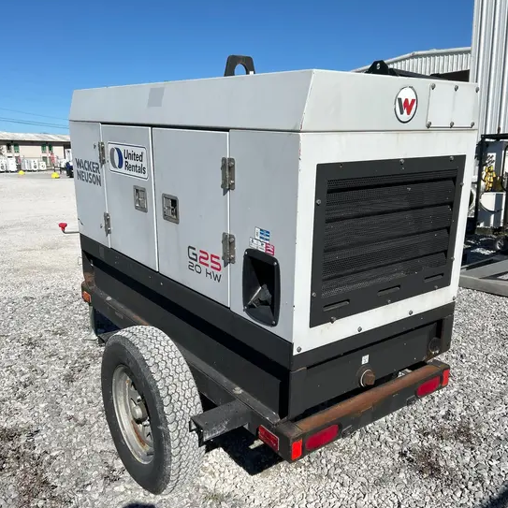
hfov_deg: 52.5
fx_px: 515
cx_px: 256
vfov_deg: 52.5
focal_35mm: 31
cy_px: 266
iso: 50
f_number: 1.5
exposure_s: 1/6993
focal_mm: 5.7
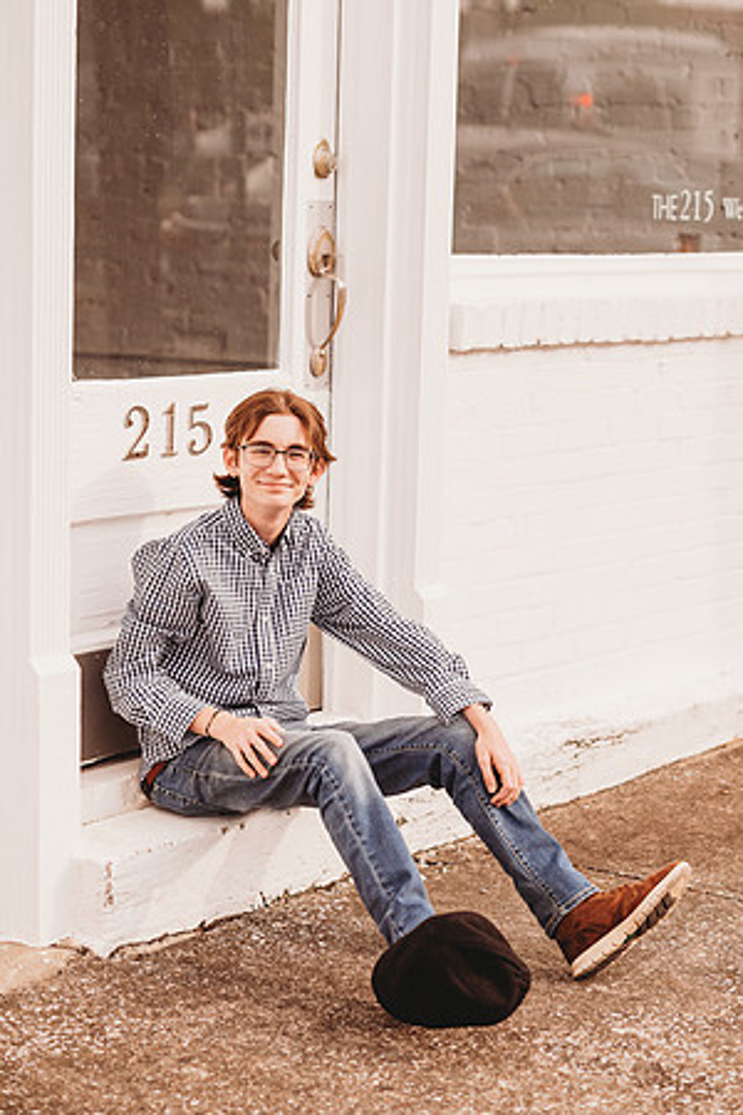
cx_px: 372
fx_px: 2631
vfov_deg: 23.9
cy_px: 558
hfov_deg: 16.1
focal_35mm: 85
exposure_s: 1/1000
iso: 100
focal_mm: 85
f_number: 2.8
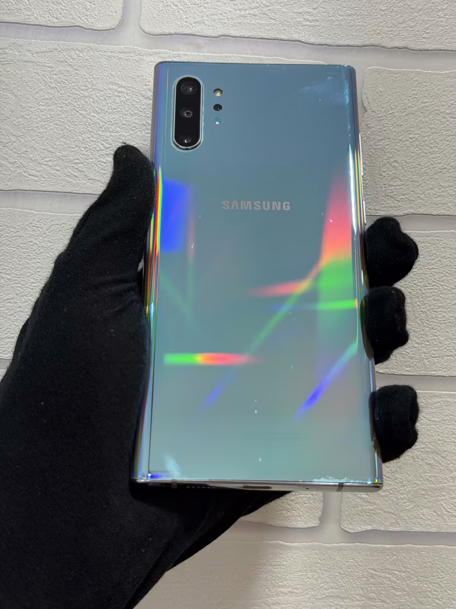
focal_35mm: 48
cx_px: 228
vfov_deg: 39.7
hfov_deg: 30.3
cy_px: 304
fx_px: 843
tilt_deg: -2.6
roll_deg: -1.6
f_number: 1.78
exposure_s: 1/50
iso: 64
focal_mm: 6.76
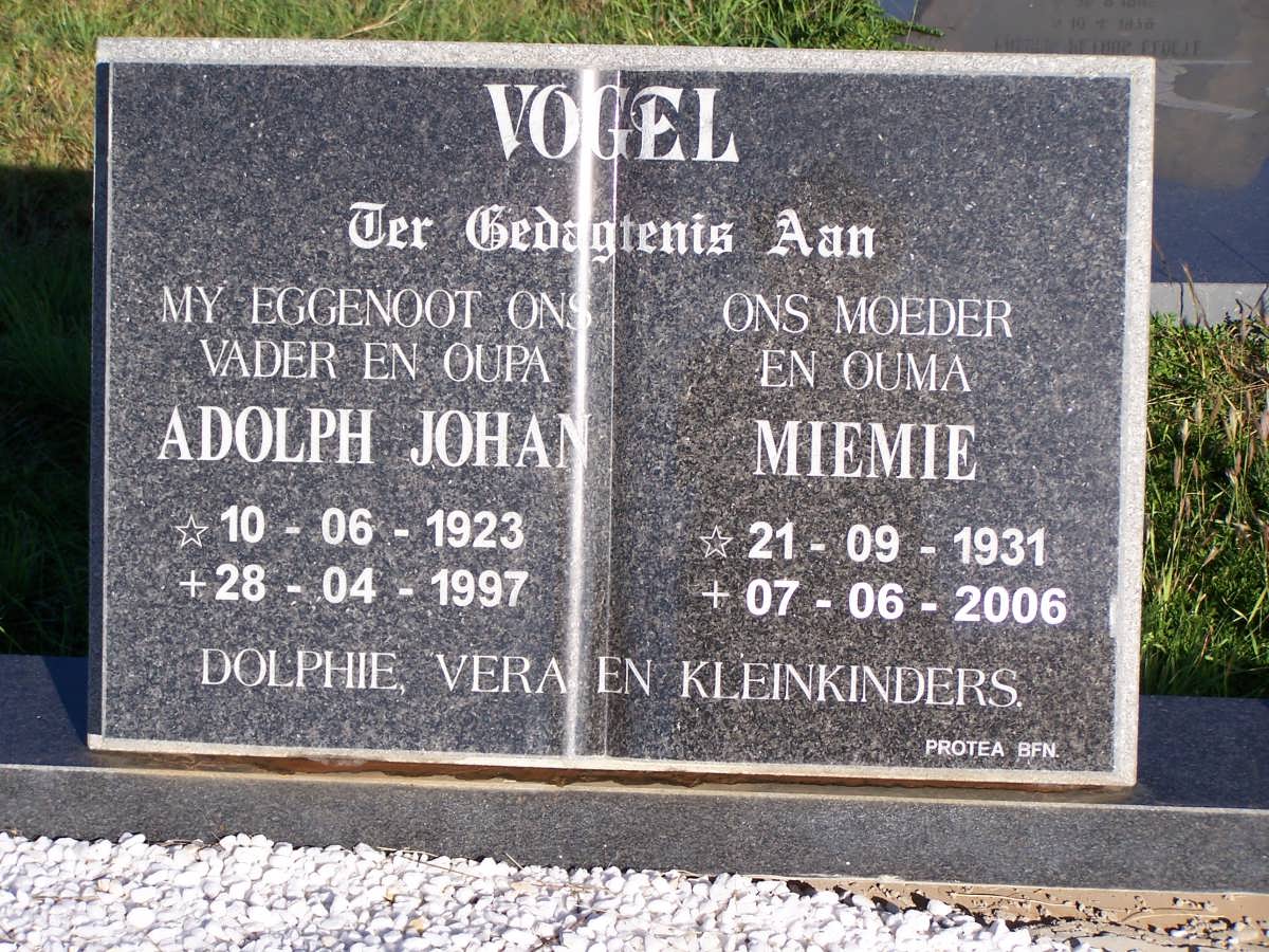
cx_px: 634
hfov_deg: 20.9
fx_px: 3446
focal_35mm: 94
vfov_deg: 15.7
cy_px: 476
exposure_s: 1/1000
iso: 80
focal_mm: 15.6
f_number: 3.2
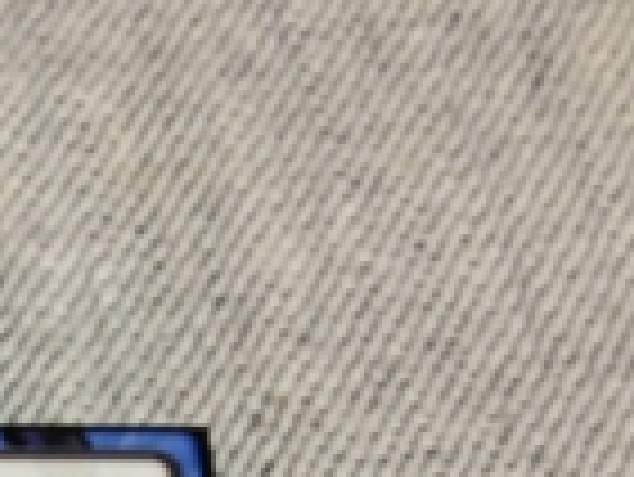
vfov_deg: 8.8
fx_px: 2915
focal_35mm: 159
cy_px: 950
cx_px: -355
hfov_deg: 11.8
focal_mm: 4.28
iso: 50
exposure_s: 1/20
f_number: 2.4
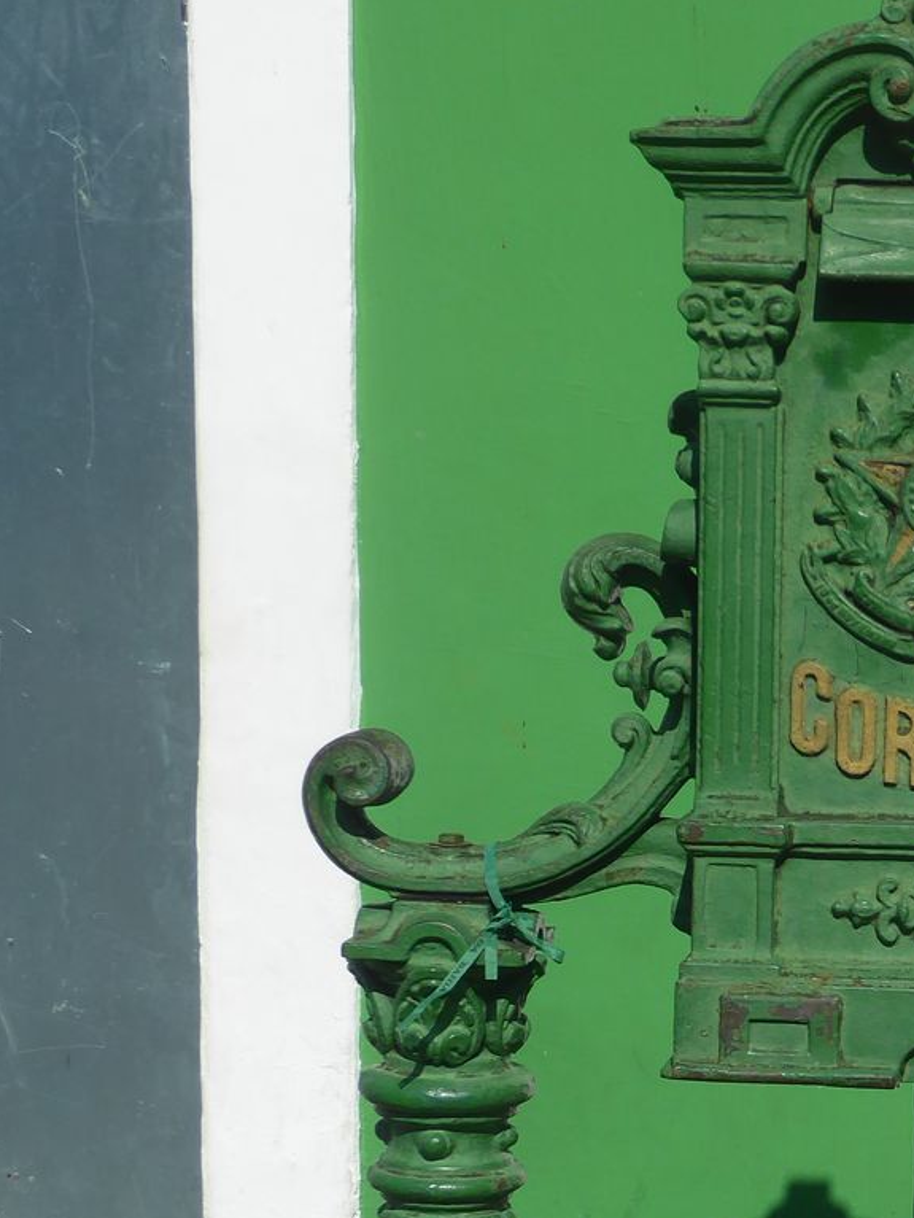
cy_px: 1064
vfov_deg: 16.4
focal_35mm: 119
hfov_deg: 12.3
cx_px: 897
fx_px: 4187
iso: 80
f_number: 4.1
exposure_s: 1/1000
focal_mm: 9.6
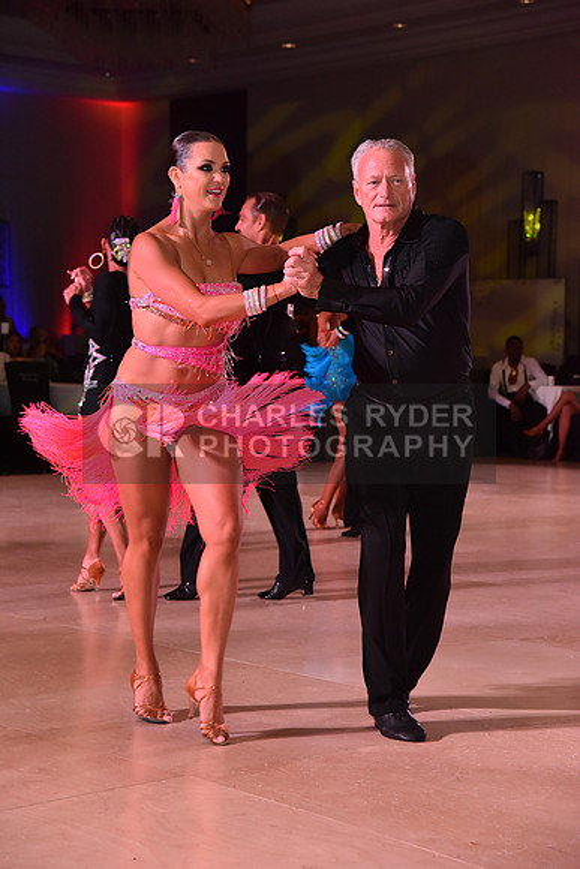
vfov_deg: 23.9
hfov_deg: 16.1
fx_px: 2053
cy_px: 434
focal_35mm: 85
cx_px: 290
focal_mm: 85
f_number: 6.3
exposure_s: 1/320
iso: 2500
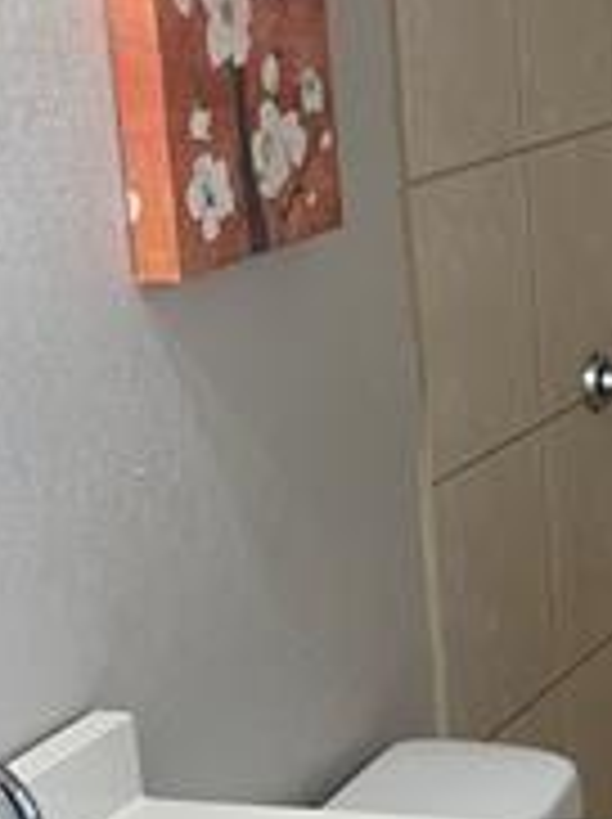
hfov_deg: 12.8
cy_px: 486
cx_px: 900
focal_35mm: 110
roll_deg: +1.4
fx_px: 2599
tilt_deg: -13.5
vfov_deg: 17.9
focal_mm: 4.25
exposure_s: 1/60
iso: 80
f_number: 1.8
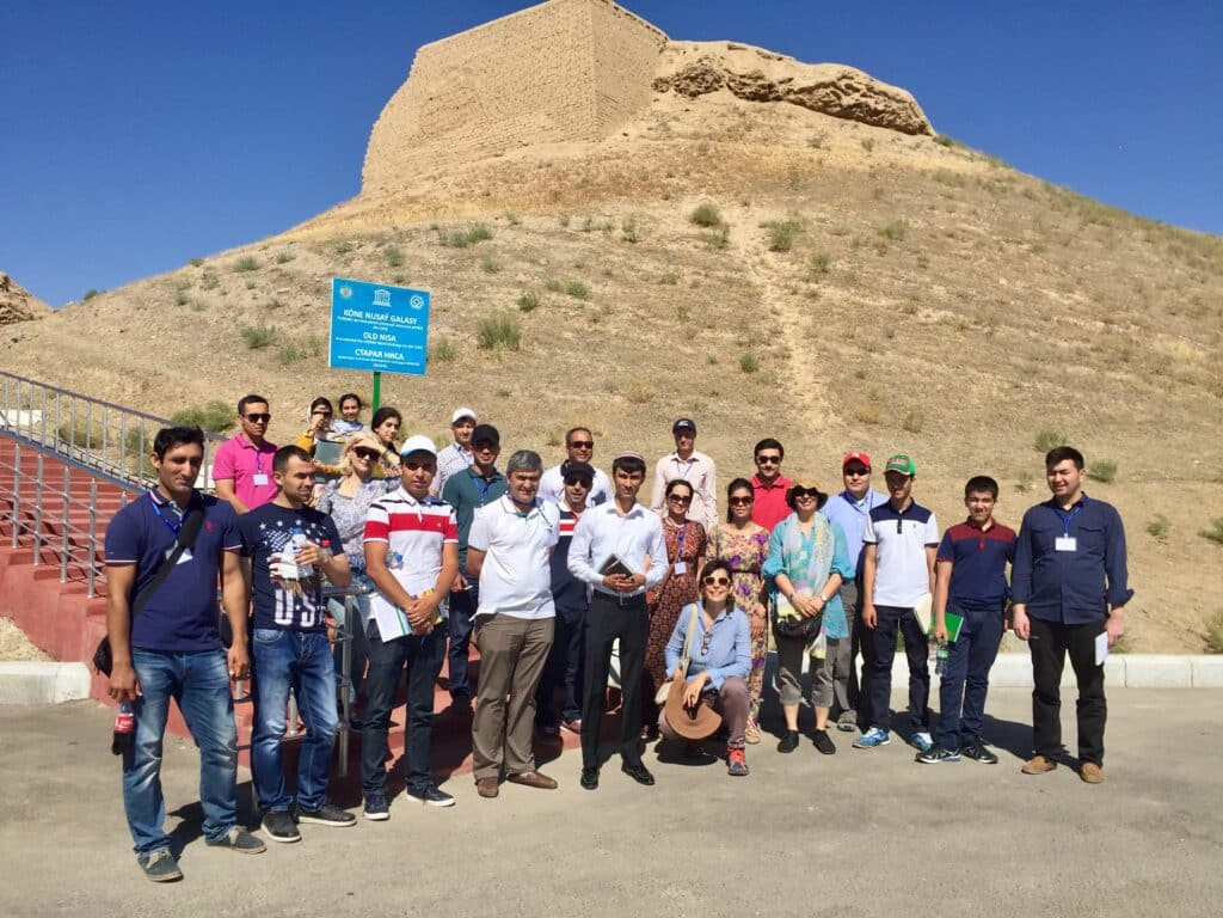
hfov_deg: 61.7
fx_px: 1025
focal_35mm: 29
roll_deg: -0.8
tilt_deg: +1.7
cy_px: 459
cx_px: 612
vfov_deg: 48.2
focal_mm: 4.15
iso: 32
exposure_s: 1/3049
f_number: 2.2
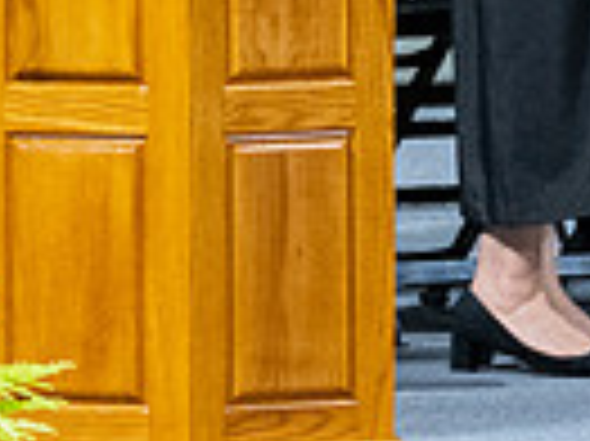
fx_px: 29357
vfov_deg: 0.9
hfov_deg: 1.2
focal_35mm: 1724
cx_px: -403
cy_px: -81
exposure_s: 1/200
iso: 2000
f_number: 4
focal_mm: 200
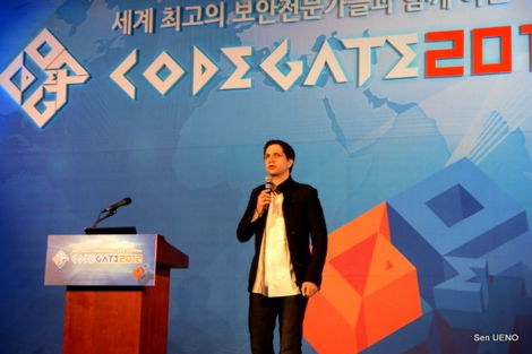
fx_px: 1108
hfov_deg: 27.0
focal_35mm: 75
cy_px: 177
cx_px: 266
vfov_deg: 18.2
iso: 320
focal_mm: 50
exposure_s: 1/80
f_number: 3.5
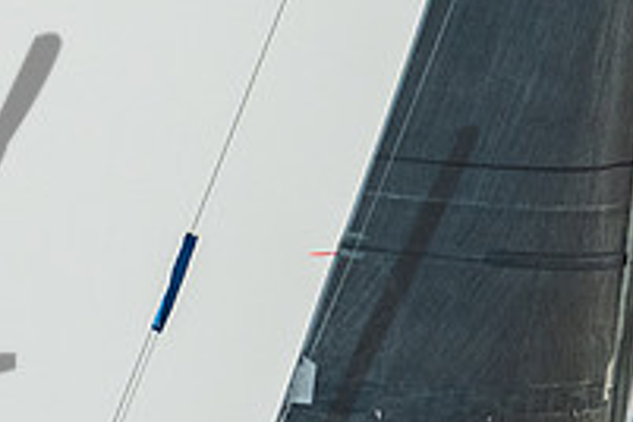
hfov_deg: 1.3
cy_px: 197
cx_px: 180
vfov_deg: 0.9
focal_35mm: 1544
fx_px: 27147
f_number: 6.3
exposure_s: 1/1000
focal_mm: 200
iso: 320
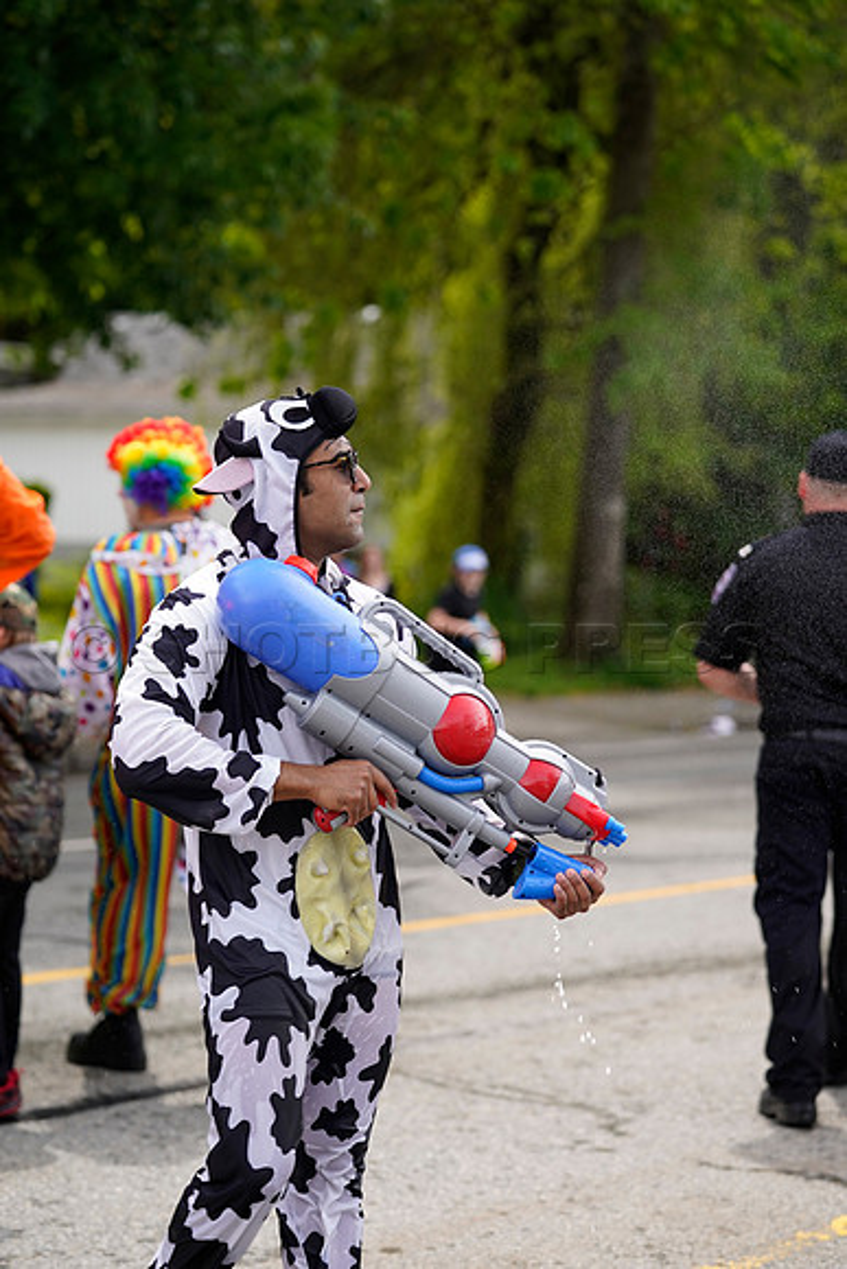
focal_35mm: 86
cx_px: 424
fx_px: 3033
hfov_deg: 15.9
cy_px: 634
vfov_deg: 23.6
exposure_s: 1/400
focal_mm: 86
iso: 200
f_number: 2.8
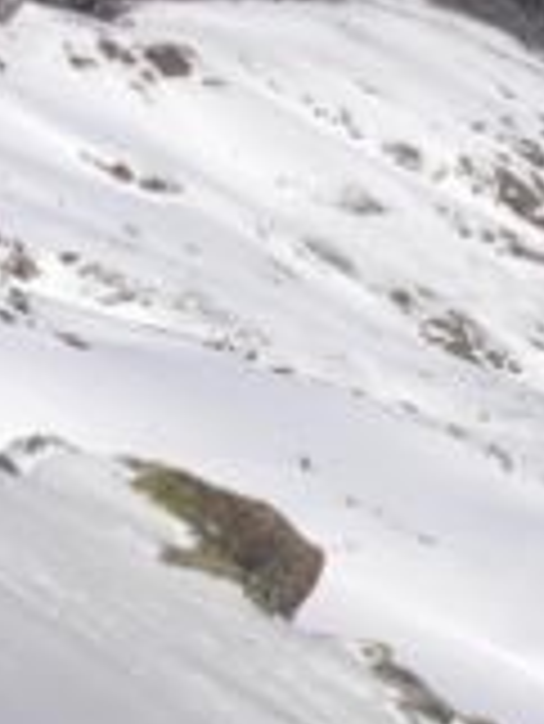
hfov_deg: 14.0
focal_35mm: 100
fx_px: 2093
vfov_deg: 19.4
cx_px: 778
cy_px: 603
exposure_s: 1/400
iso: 50
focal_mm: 6.3
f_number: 7.9
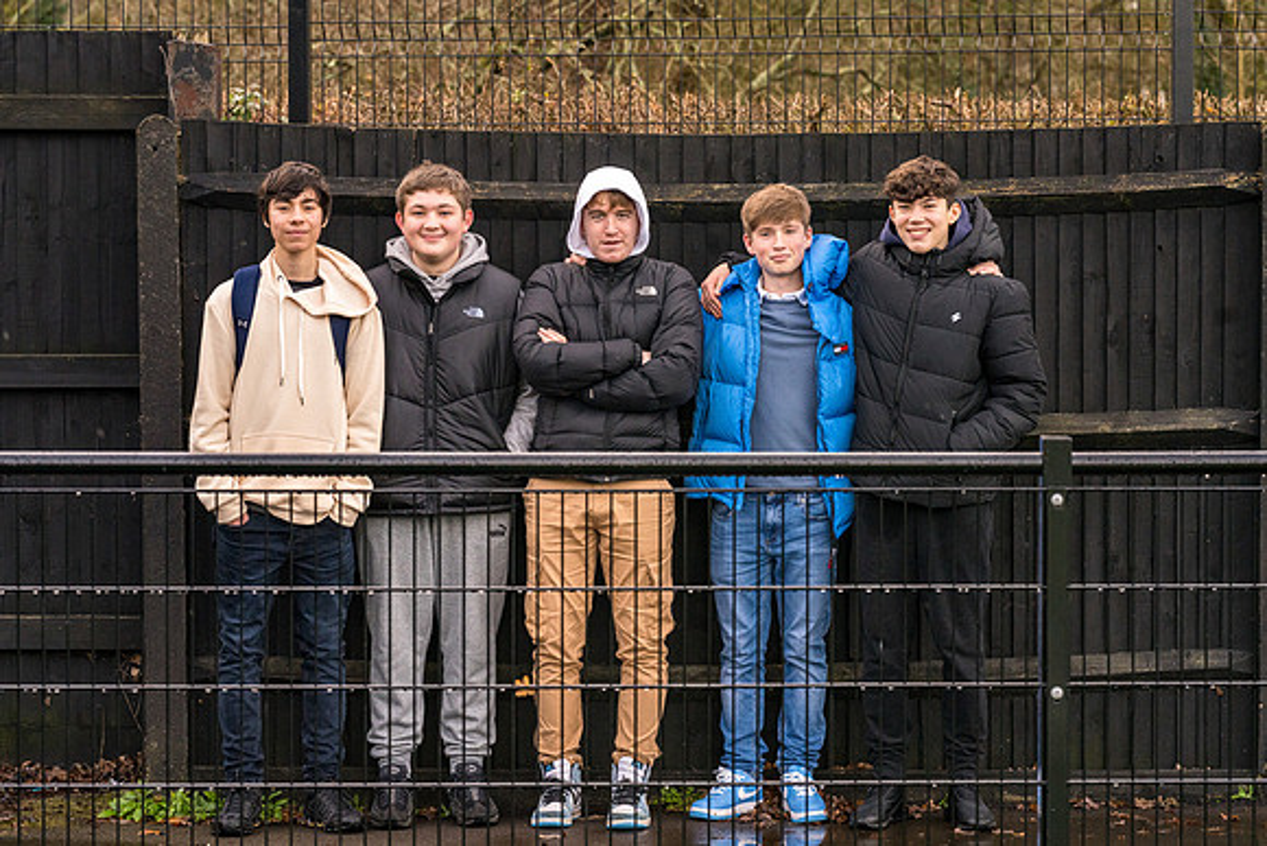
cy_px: 423
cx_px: 634
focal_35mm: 135
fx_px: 4752
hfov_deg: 15.2
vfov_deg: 10.2
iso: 4000
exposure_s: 1/800
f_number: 6.3
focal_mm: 135
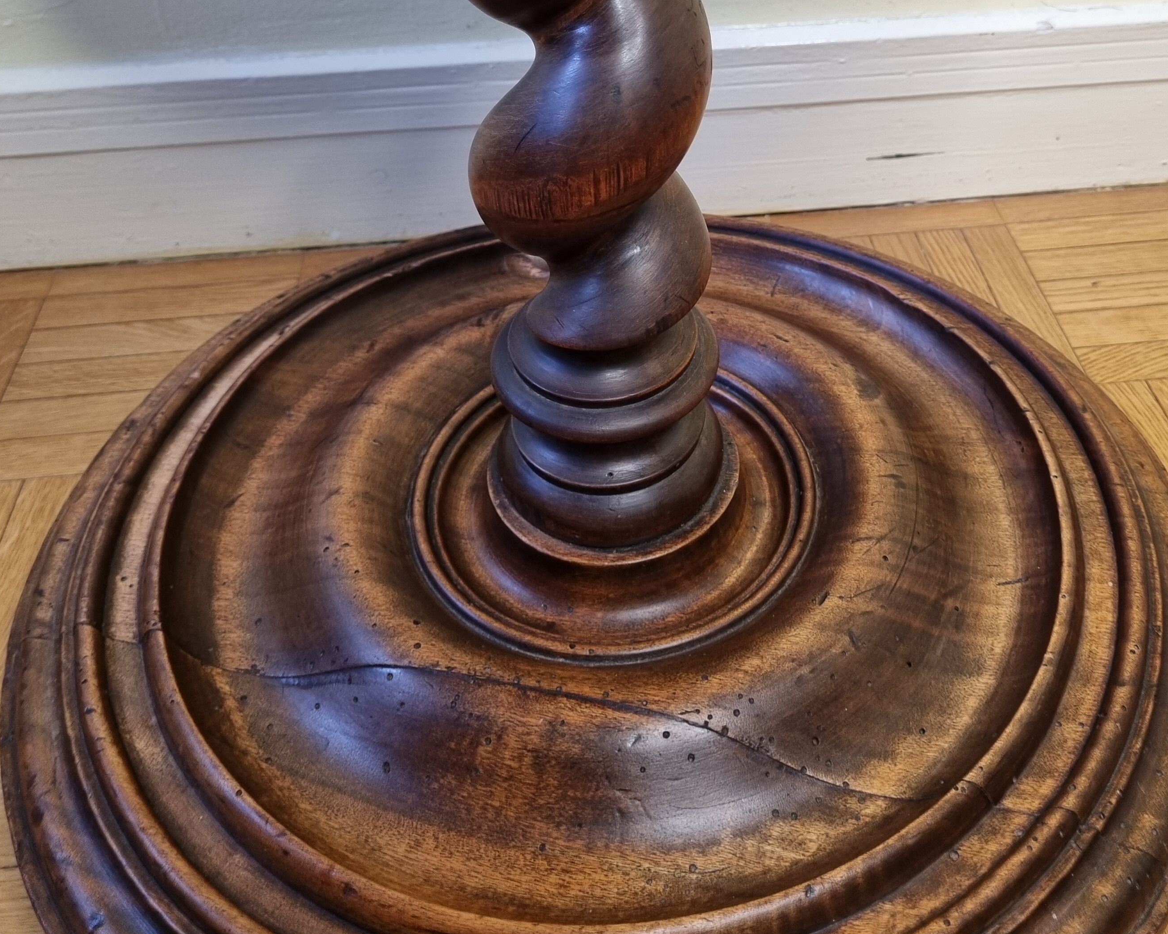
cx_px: 642
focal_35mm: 39
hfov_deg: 46.8
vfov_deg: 35.5
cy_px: 57
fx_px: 1348
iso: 200
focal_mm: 5.4
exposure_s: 1/100
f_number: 1.8
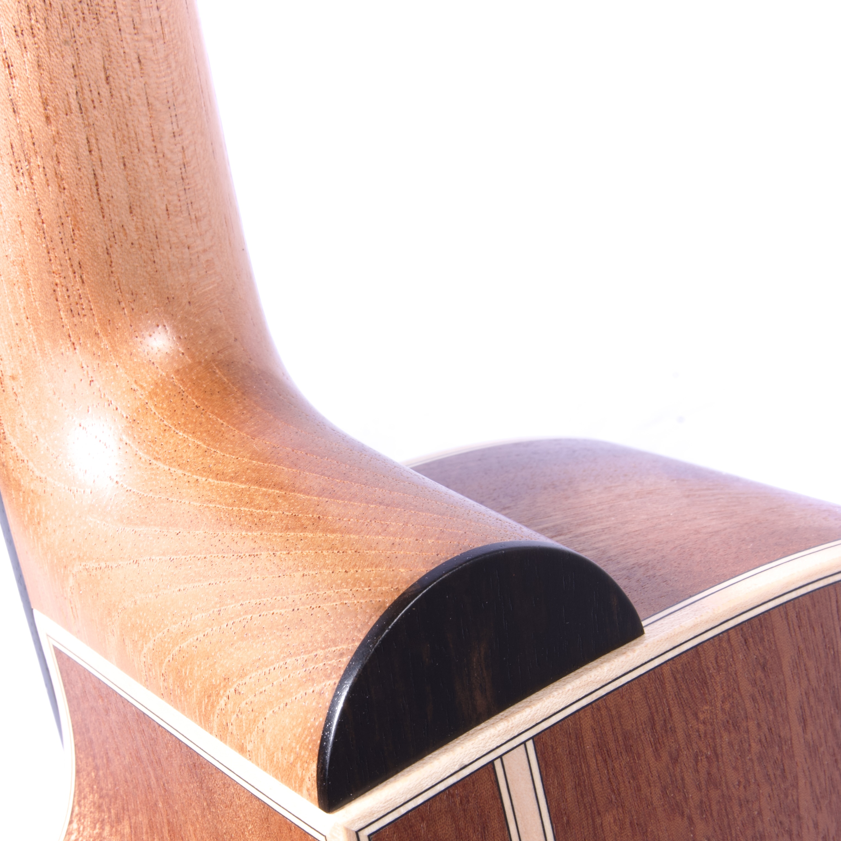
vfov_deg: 35.6
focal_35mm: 47
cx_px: 336
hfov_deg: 35.9
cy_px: 584
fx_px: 1292
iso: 100
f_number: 20
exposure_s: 1/50
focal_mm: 28
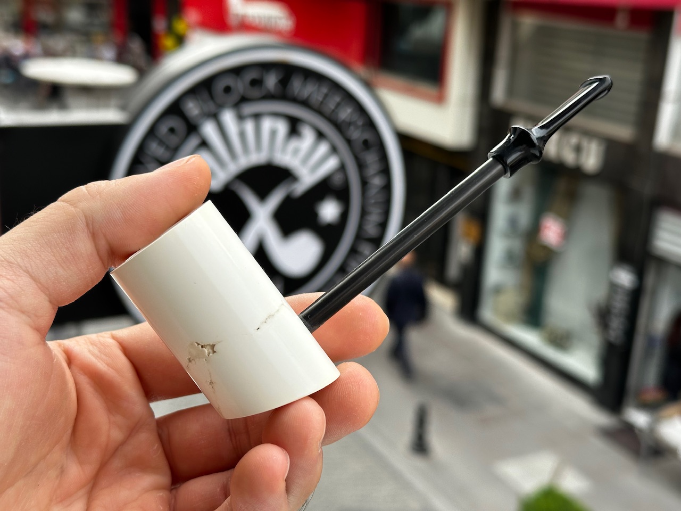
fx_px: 944
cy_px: 256
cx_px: 340
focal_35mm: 48
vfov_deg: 30.3
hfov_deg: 39.7
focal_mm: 6.86
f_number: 1.78
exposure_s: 1/734
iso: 64
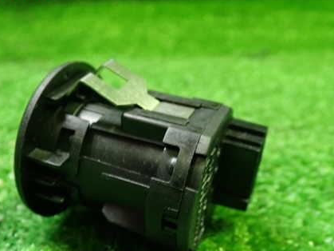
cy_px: 156
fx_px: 415
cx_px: 140
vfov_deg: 33.4
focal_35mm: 43
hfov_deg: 43.7
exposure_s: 1/30
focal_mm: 5.4
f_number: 2.3
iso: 250
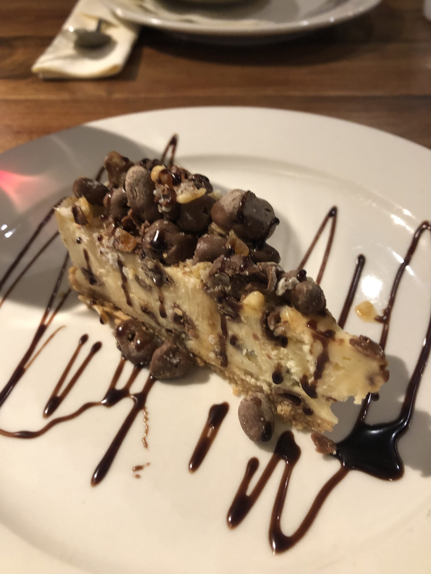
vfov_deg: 63.4
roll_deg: +1.1
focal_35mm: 28
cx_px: 216
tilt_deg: -42.8
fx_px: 465
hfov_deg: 49.7
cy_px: 287
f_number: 1.8
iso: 100
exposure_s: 1/17
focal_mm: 3.99
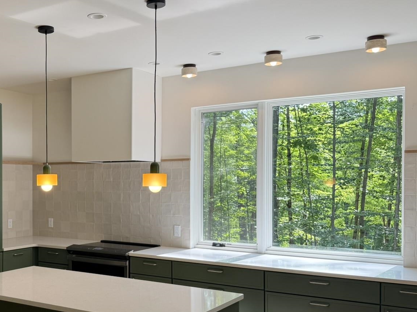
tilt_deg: -0.2
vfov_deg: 33.5
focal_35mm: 43
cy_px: 186
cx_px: 80
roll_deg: +0.0
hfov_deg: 41.8
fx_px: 518
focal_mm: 6.76
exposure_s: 1/217
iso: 64
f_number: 1.78
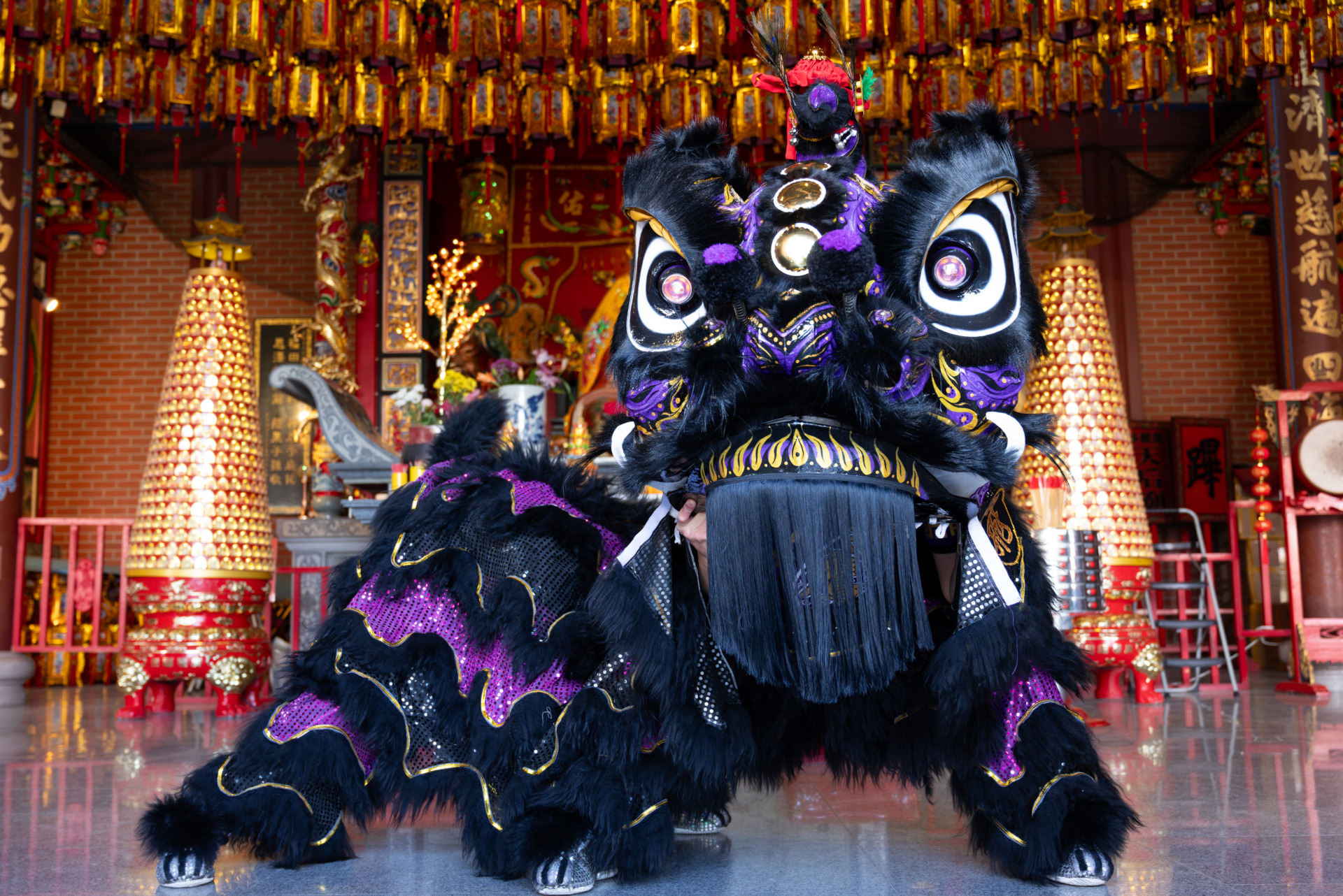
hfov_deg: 51.9
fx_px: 1381
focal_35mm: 37
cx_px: 672
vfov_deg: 36.0
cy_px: 448
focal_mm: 37
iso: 800
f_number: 4
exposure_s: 1/80
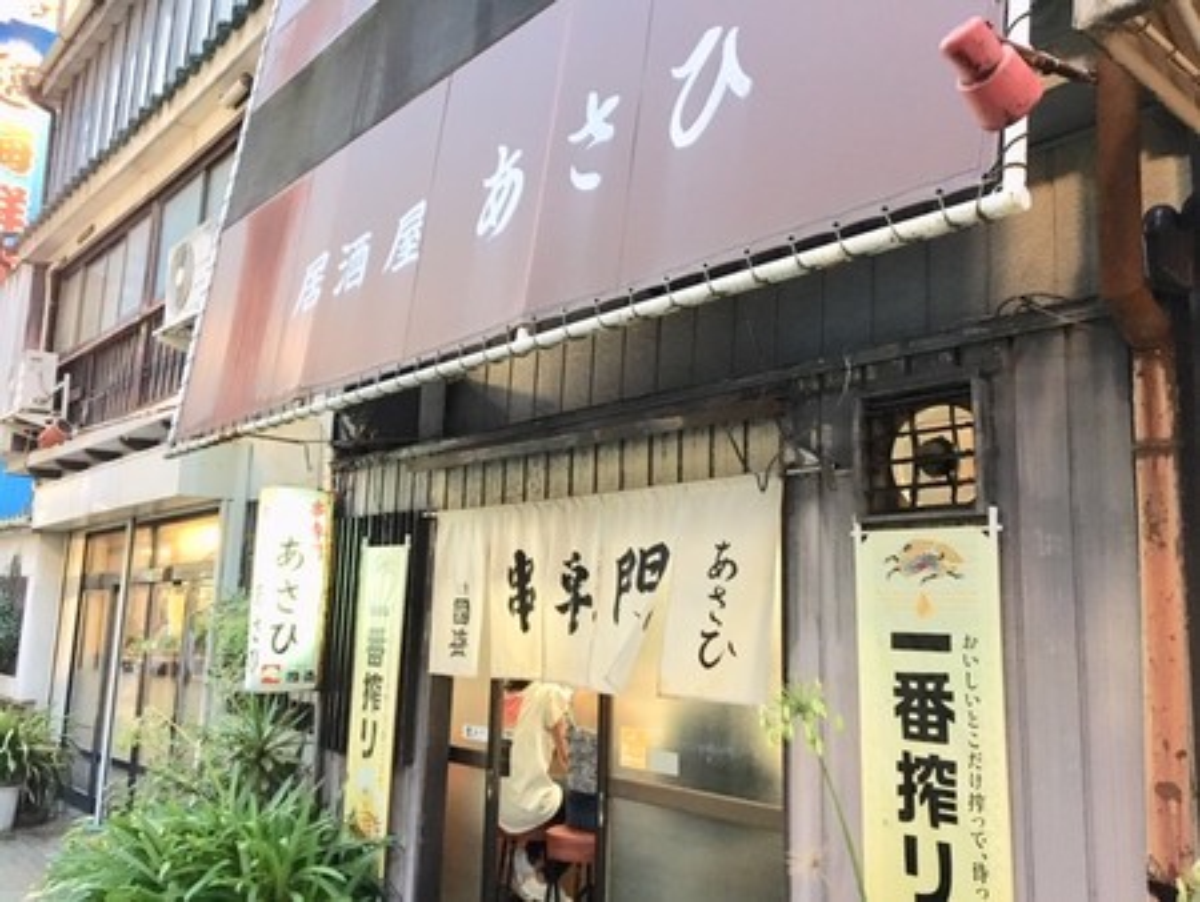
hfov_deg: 61.6
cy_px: 451
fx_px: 1006
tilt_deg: +9.8
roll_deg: -2.0
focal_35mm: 29
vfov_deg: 48.3
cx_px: 600
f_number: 2.2
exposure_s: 1/24
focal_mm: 4.15
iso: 200
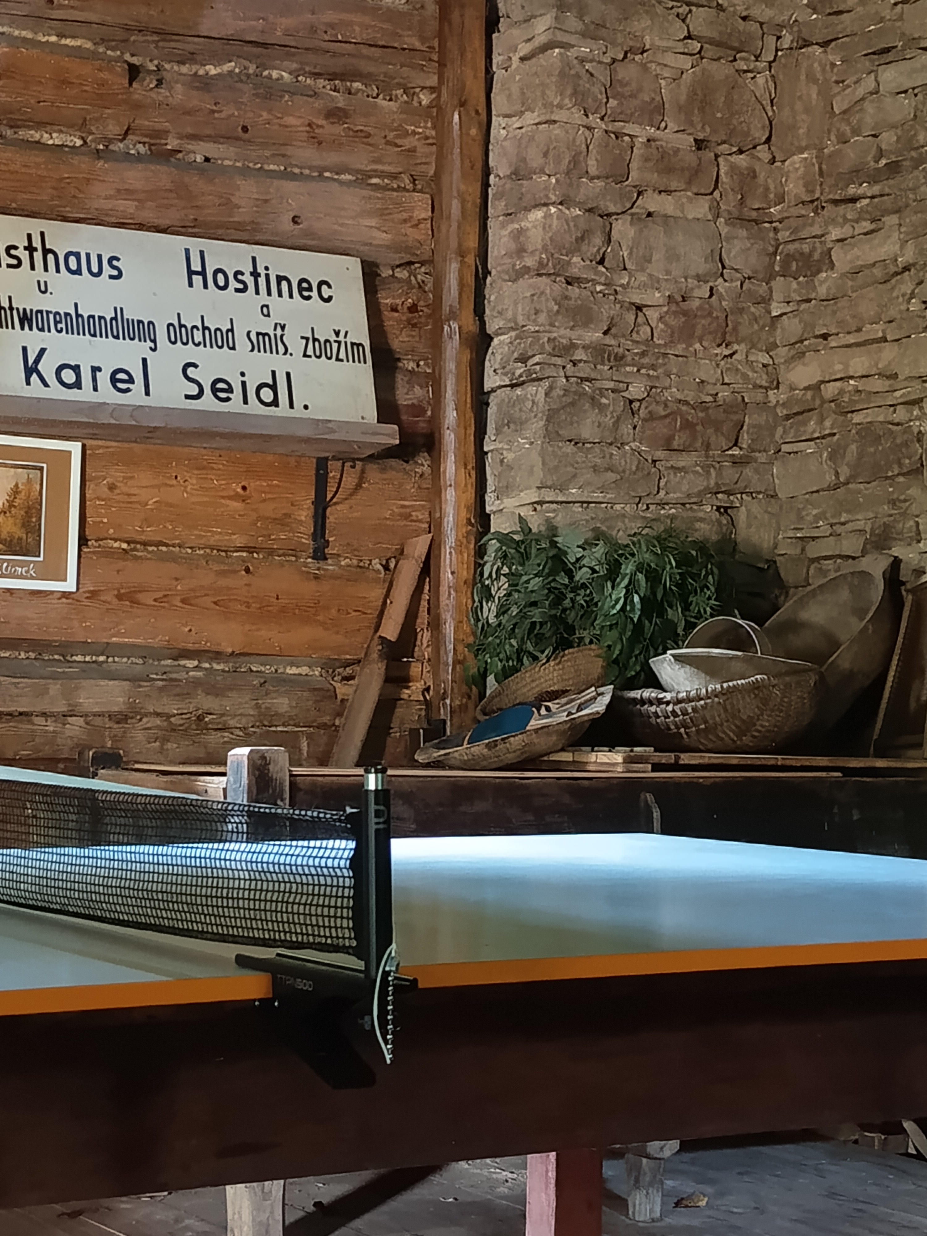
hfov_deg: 20.4
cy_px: 618
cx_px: 464
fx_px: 2571
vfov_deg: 27.0
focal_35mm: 72
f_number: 1.7
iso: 3709
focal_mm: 5.27
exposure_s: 1/14.3
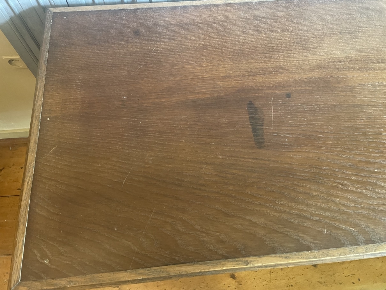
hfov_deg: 67.3
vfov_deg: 53.1
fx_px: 290
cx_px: 193
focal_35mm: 26
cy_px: 145
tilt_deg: -66.7
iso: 640
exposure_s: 1/33
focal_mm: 4.2
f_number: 1.6
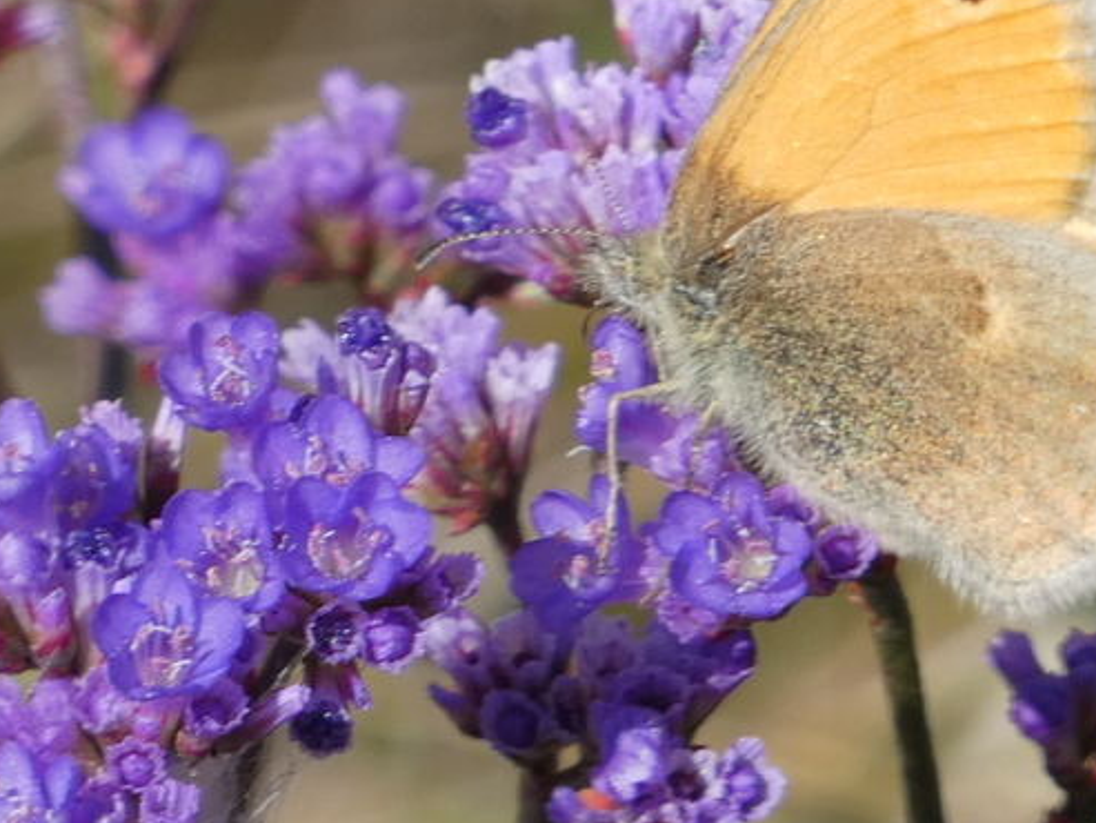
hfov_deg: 2.0
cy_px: 187
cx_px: 788
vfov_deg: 1.5
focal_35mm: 1010
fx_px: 31986
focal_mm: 104.7
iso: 80
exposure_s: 1/160
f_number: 5.6
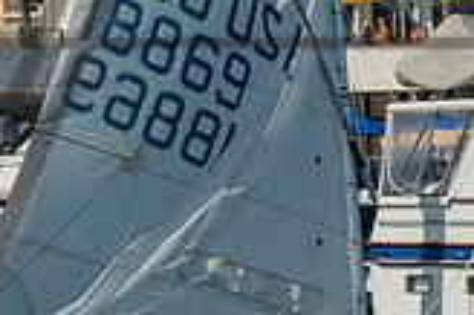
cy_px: 167
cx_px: -273
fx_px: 7721
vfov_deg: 2.3
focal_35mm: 587
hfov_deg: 3.5
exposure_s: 1/800
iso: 250
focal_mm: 115
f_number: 10
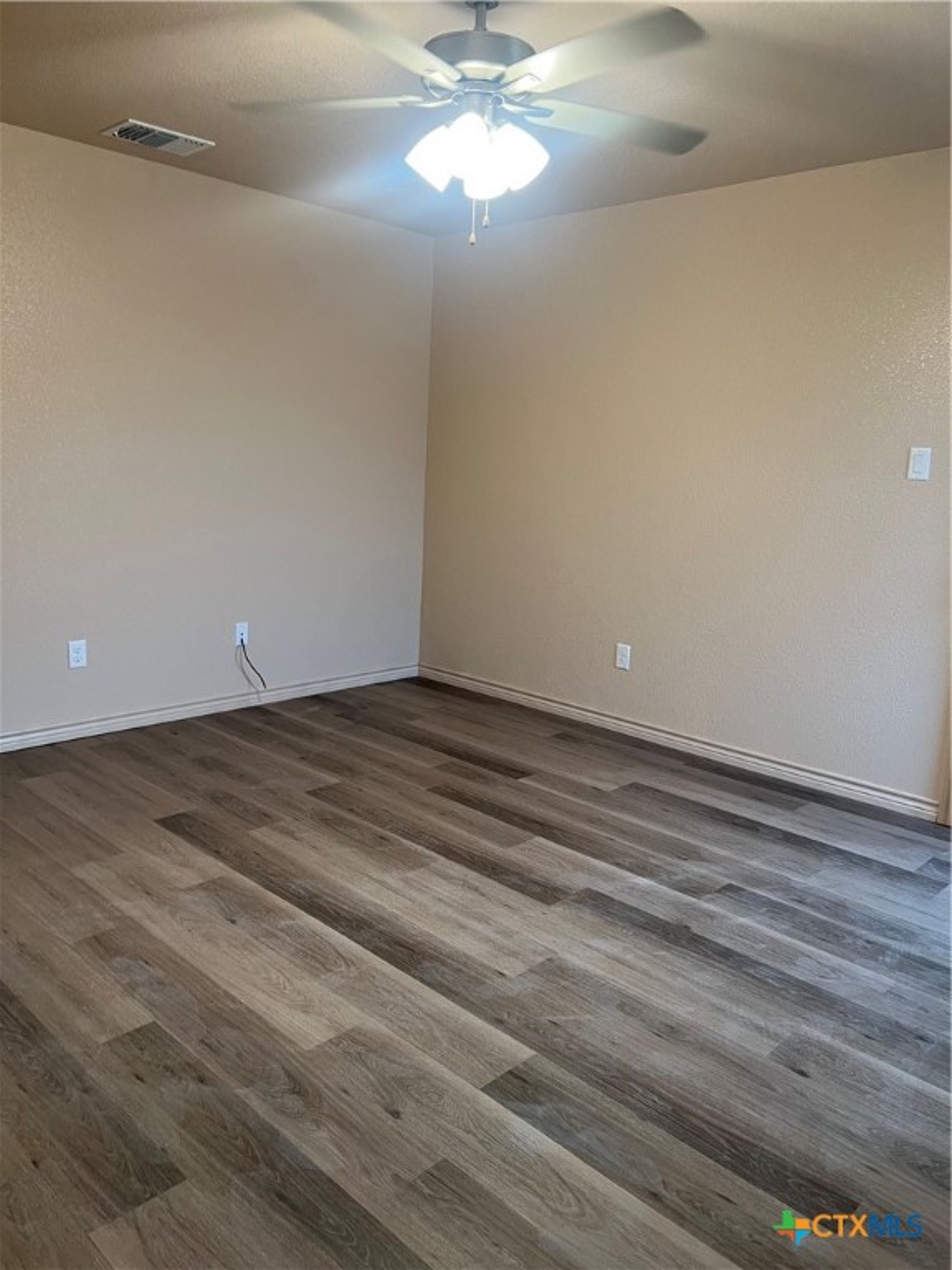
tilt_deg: -9.3
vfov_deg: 67.3
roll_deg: -1.8
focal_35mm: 26
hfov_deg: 53.1
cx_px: 476
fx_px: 953
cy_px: 635
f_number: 1.5
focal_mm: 5.7
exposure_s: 1/60
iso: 100
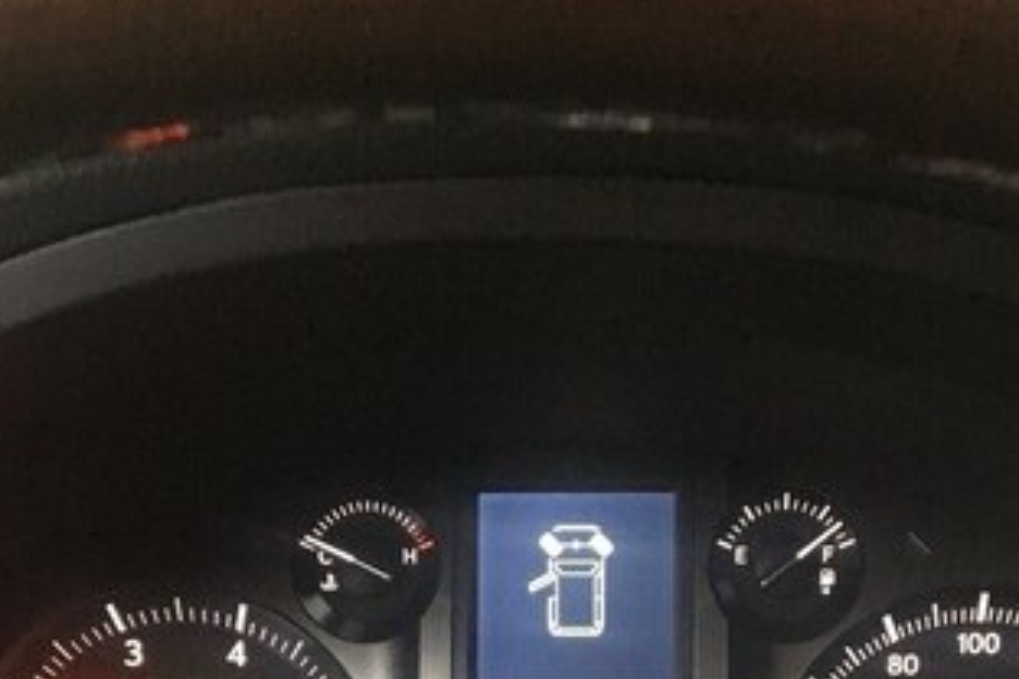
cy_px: 793
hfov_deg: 41.1
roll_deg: +2.0
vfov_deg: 25.5
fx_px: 1359
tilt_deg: -32.9
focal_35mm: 48
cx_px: 558
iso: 250
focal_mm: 4.15
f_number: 2.2
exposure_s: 1/17
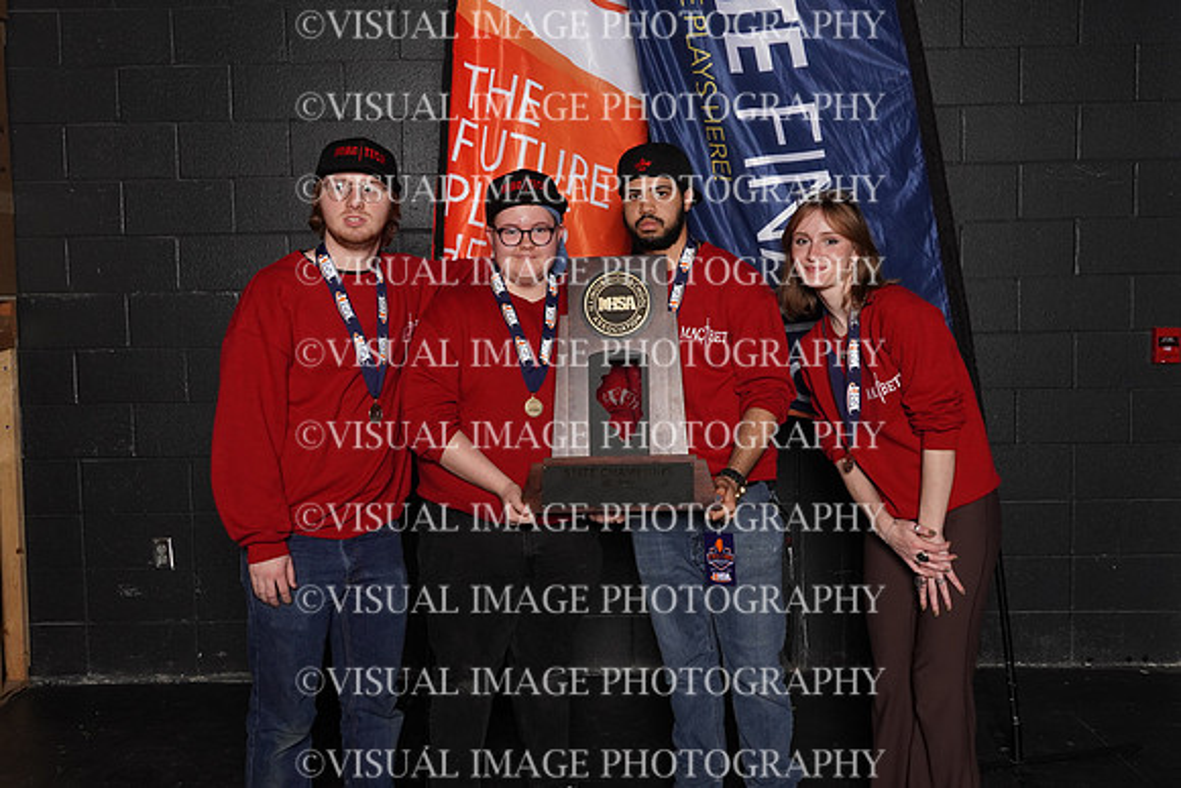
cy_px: 394
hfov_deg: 47.9
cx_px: 590
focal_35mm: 40
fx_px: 1329
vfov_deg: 33.0
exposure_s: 1/125
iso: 800
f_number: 8
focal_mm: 27
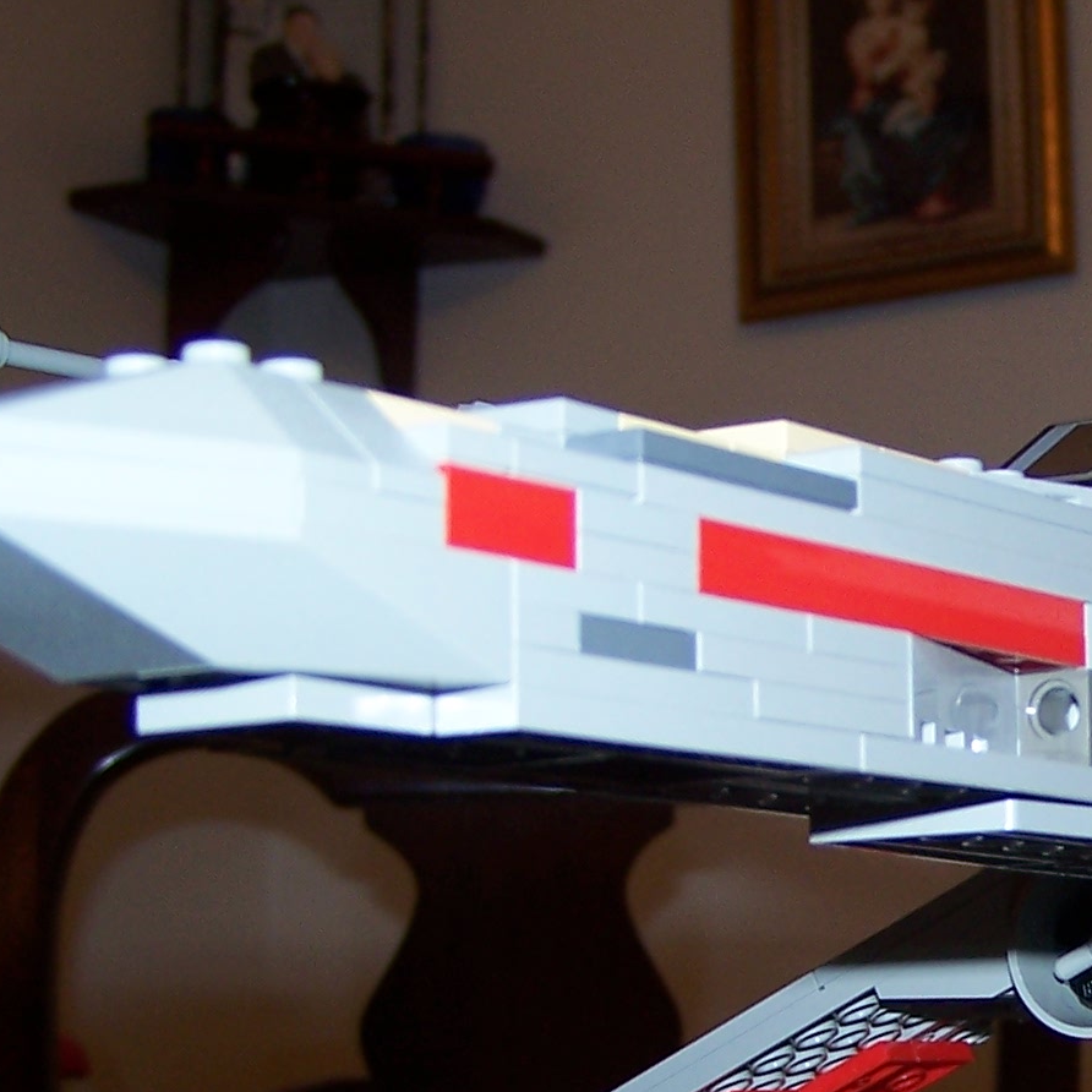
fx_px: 3462
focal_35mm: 97
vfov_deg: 17.8
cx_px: 1285
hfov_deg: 17.2
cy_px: 847
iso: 80
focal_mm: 6.3
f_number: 2.8
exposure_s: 1/60
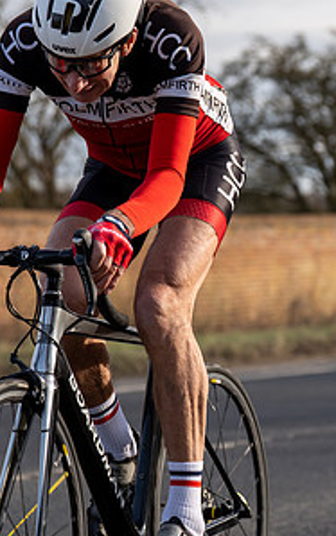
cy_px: 143
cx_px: 139
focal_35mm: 191
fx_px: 2797
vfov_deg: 10.9
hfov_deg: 6.9
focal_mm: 83
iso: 100
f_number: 4
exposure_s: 1/800
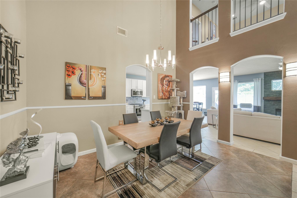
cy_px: 99
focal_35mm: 14
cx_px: 148
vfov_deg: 81.2
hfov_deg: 104.2
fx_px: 116
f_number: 11
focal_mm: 14
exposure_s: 1/6
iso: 500
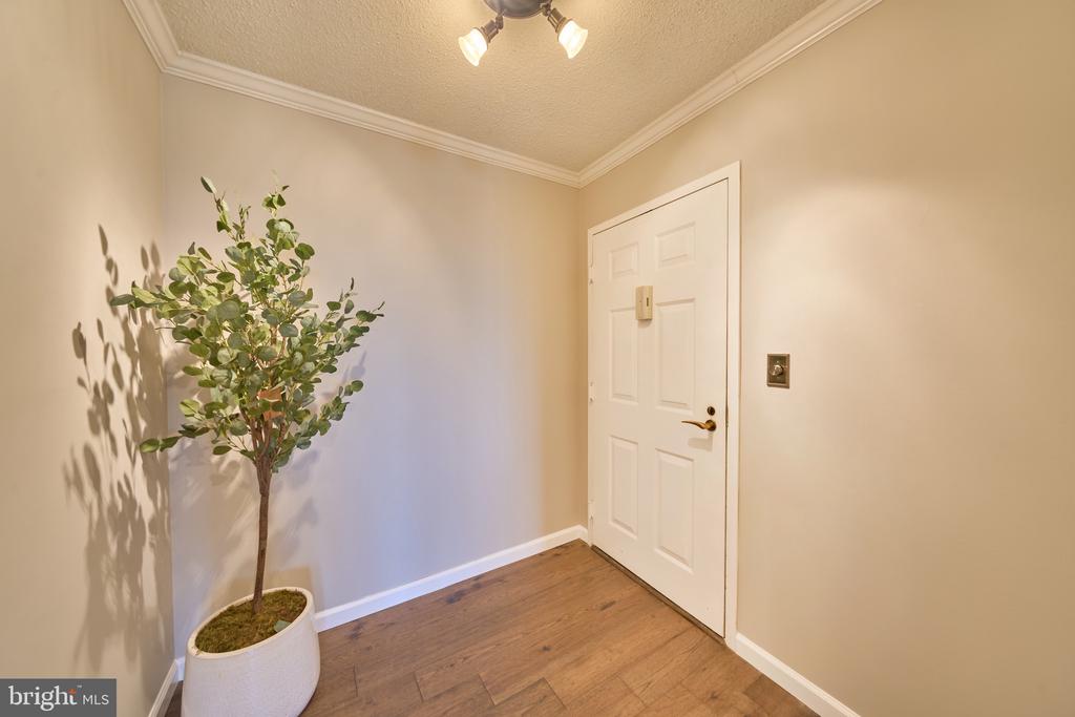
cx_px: 538
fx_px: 358
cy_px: 358
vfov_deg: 90.0
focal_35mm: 12
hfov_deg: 112.6
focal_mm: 12
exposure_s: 1/50
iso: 640
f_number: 8
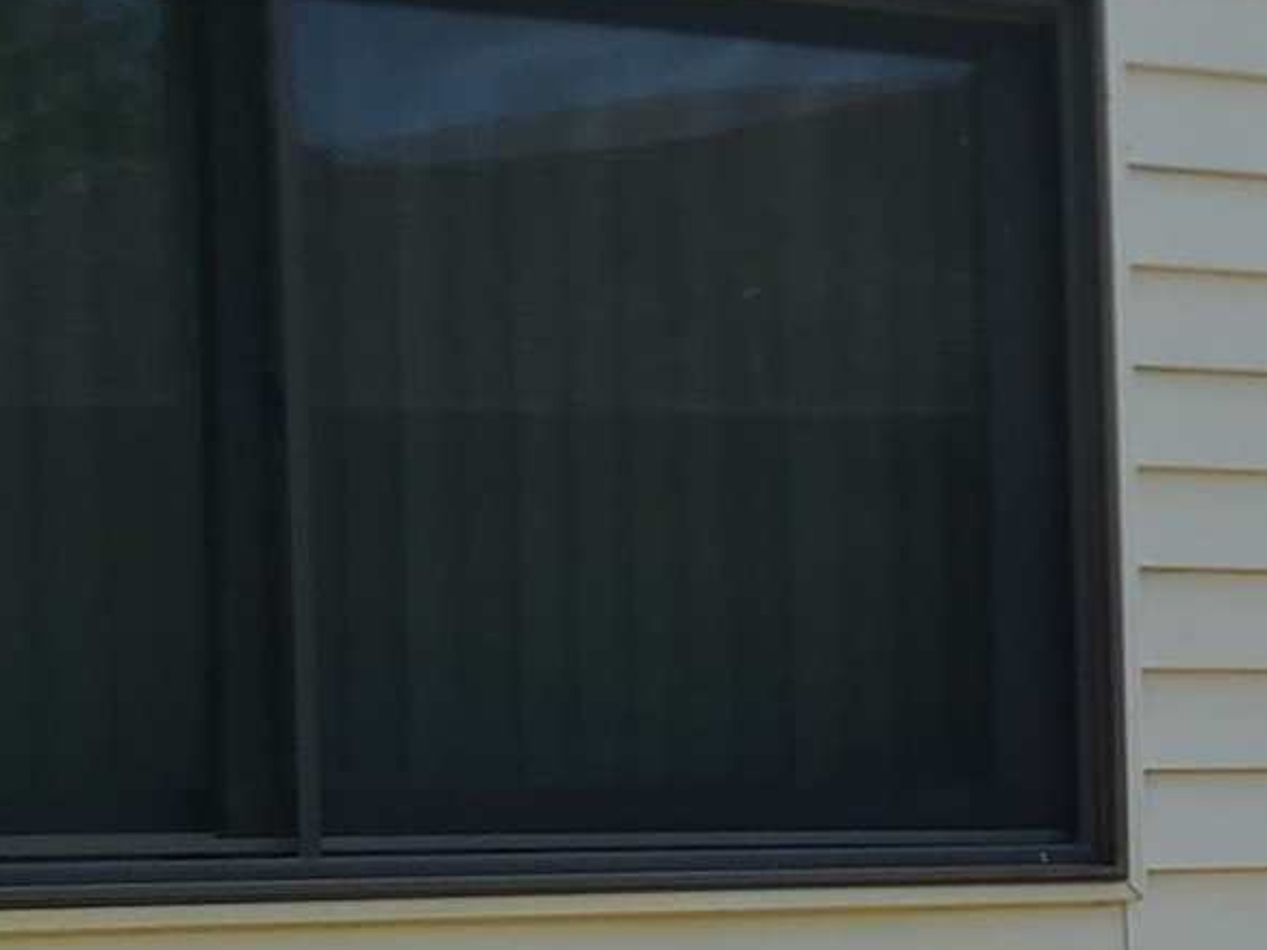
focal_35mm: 137
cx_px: 2864
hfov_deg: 12.1
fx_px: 5013
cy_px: 841
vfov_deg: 10.8
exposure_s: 1/1686
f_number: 1.8
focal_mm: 5.4
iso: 40
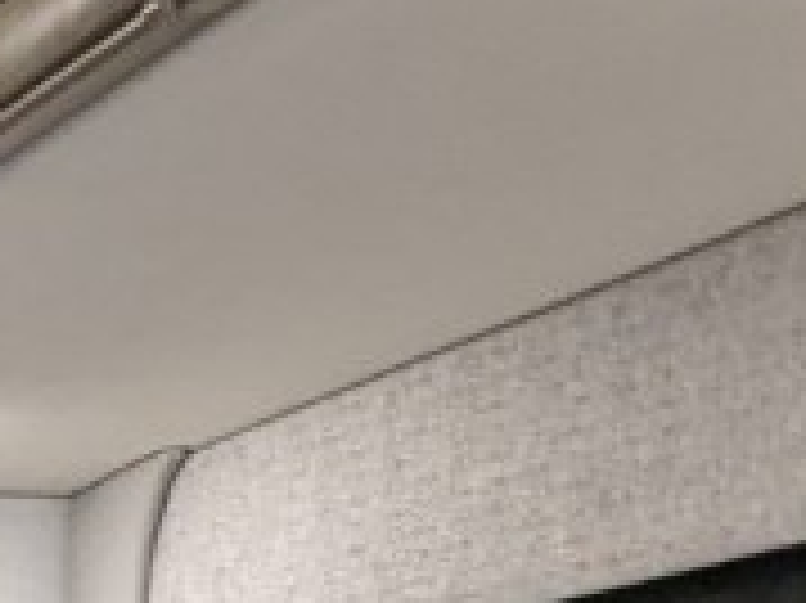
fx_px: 2909
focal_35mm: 125
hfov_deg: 12.7
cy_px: 1166
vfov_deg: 10.9
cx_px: -1038
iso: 252
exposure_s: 1/78
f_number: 2.2
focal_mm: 2.35
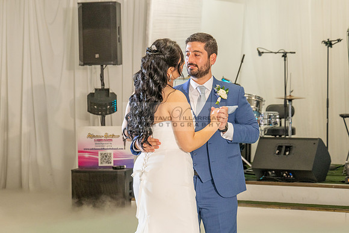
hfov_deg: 19.3
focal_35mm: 106
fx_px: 1024
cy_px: 124
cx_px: 157
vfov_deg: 13.0
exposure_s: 1/125
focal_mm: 70
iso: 640
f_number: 4
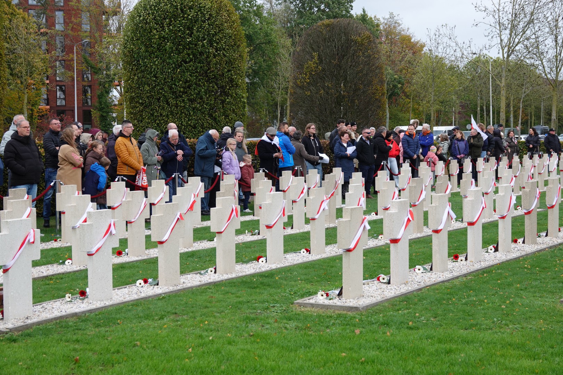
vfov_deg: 20.9
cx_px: 282
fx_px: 1016
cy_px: 188
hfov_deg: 31.0
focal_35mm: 65
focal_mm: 23.95
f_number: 3.5
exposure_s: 1/250
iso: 100
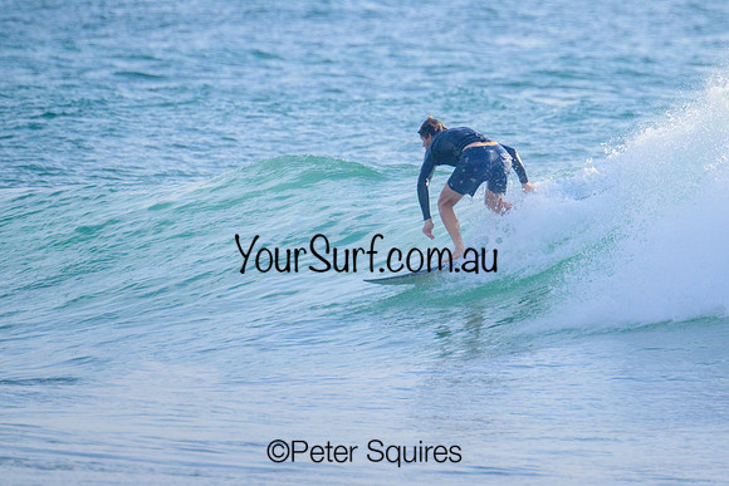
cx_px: 494
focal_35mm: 1092
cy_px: 168
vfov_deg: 1.3
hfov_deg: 1.9
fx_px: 22112
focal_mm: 800
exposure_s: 1/2000
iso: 1400
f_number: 13
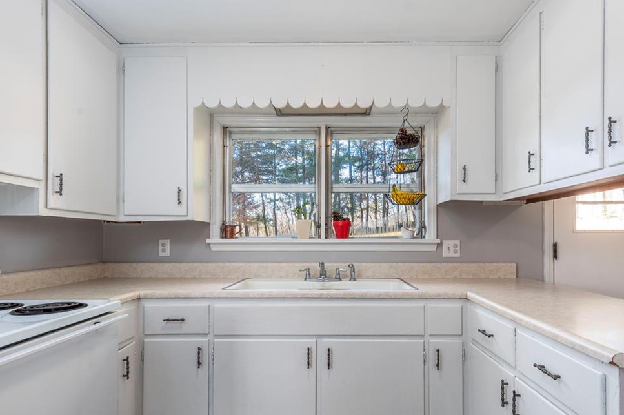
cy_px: 215
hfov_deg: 90.0
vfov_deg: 67.3
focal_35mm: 18
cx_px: 314
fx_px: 312
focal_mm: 17
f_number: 7.1
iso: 320
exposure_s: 1/15
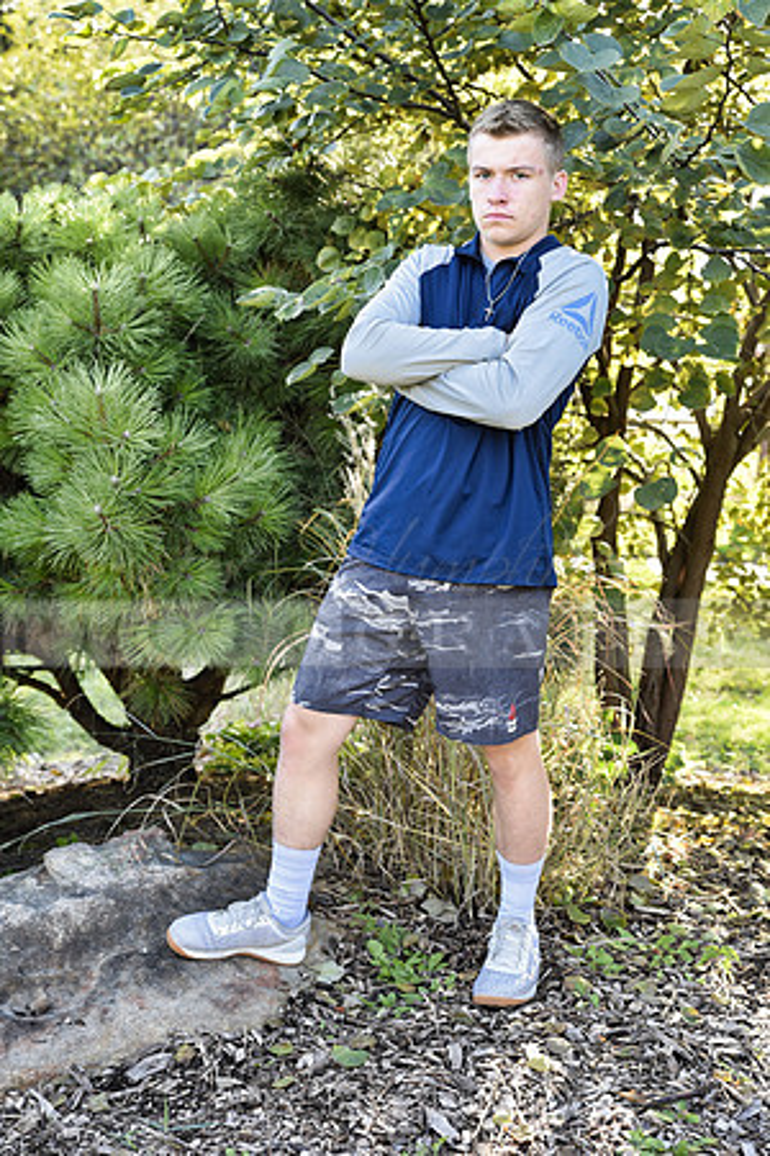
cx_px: 385
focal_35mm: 50
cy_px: 578
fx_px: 1604
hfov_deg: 27.0
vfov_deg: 39.6
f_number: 4.5
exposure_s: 1/80
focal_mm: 50
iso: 200
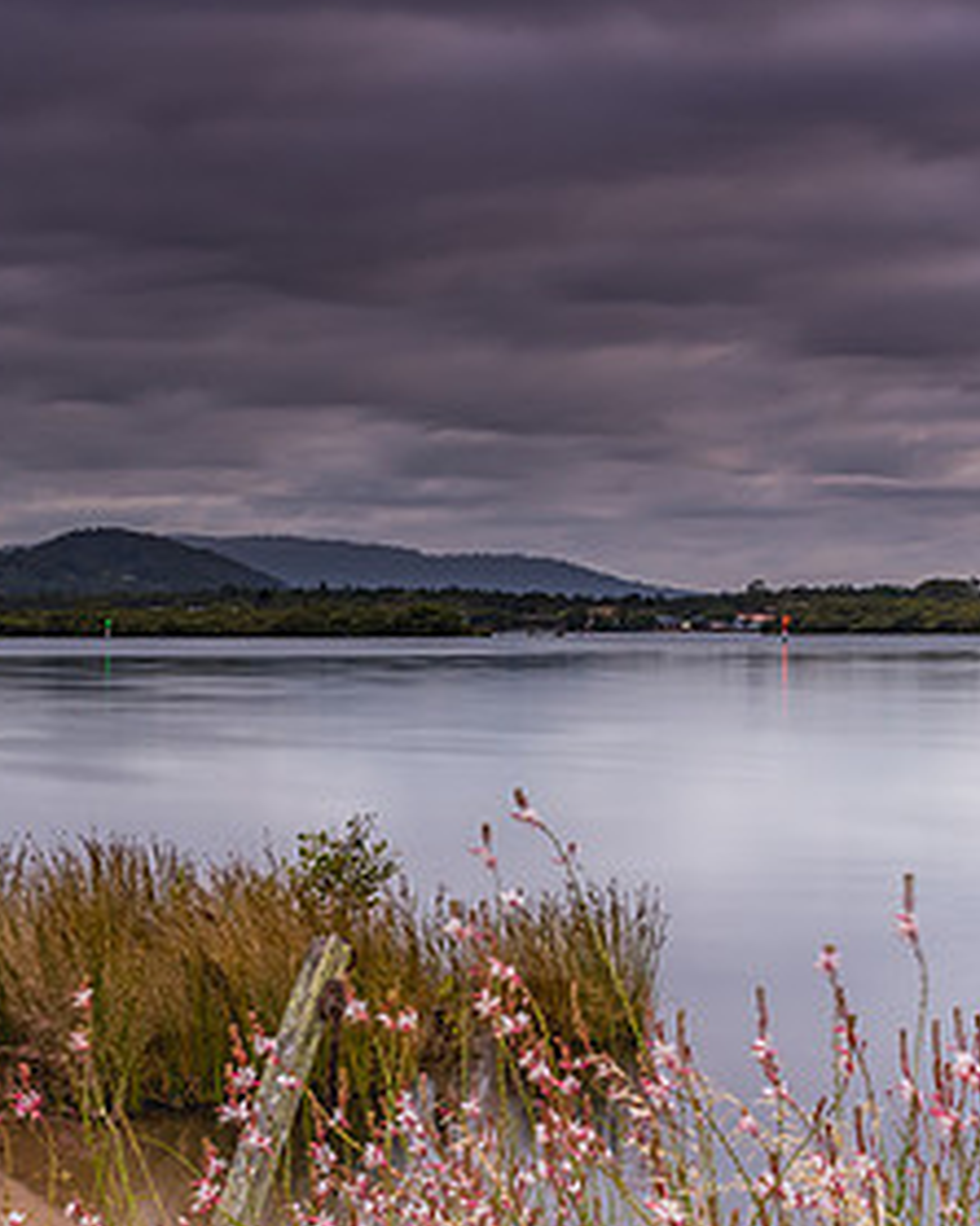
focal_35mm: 90
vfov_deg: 21.2
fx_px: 3265
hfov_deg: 16.7
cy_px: 732
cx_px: -8
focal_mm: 28
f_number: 8
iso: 100
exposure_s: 6
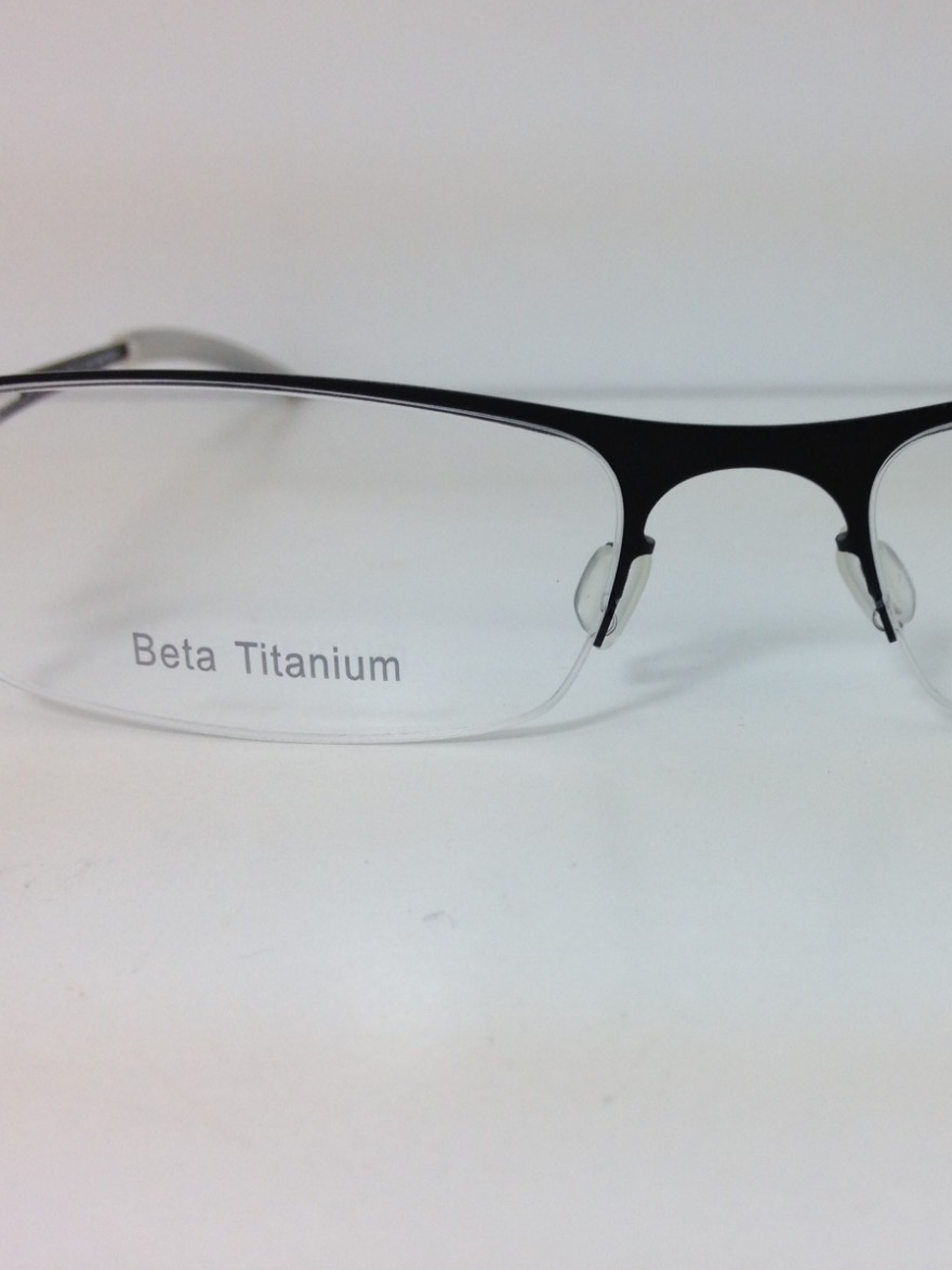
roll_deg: +0.1
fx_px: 1650
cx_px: 718
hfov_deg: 31.6
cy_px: 628
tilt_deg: -18.5
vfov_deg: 42.1
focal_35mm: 45
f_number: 2.4
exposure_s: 1/150
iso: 50
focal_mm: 4.12
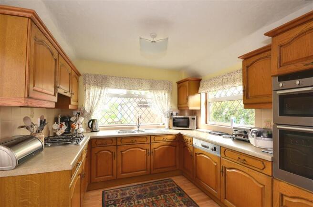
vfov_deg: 77.1
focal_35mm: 15
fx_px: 130
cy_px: 104
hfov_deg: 100.5
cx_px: 156
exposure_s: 1/2
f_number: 11
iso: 200
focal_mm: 10
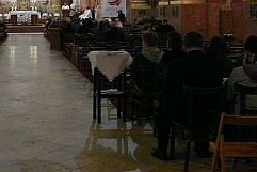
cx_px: 33
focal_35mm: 68
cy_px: 2
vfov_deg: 19.5
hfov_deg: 28.6
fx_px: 486
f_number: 2.8
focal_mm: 7.4
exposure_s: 1/20
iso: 800
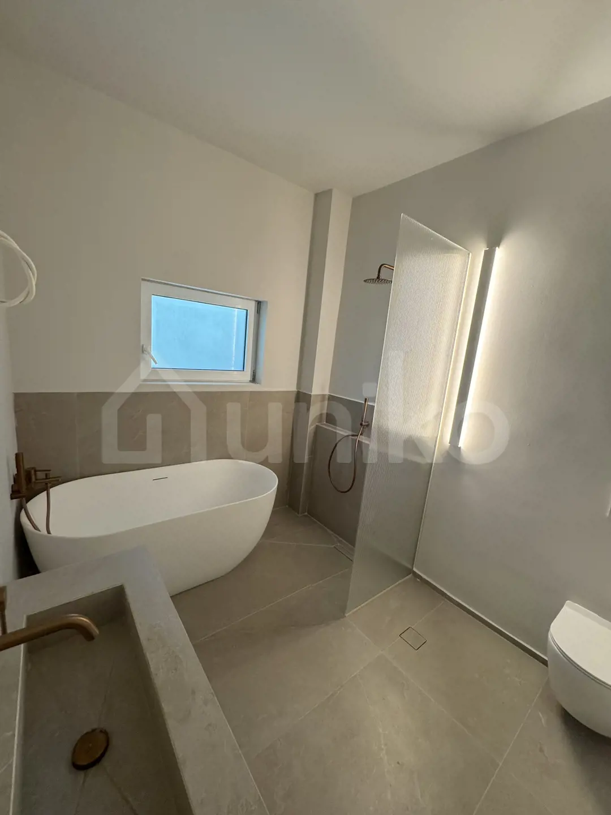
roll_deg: -6.6
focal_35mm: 14
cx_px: 306
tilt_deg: -7.9
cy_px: 408
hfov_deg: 85.7
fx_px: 329
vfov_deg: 102.1
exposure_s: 1/100
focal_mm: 2.22
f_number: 2.2
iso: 320
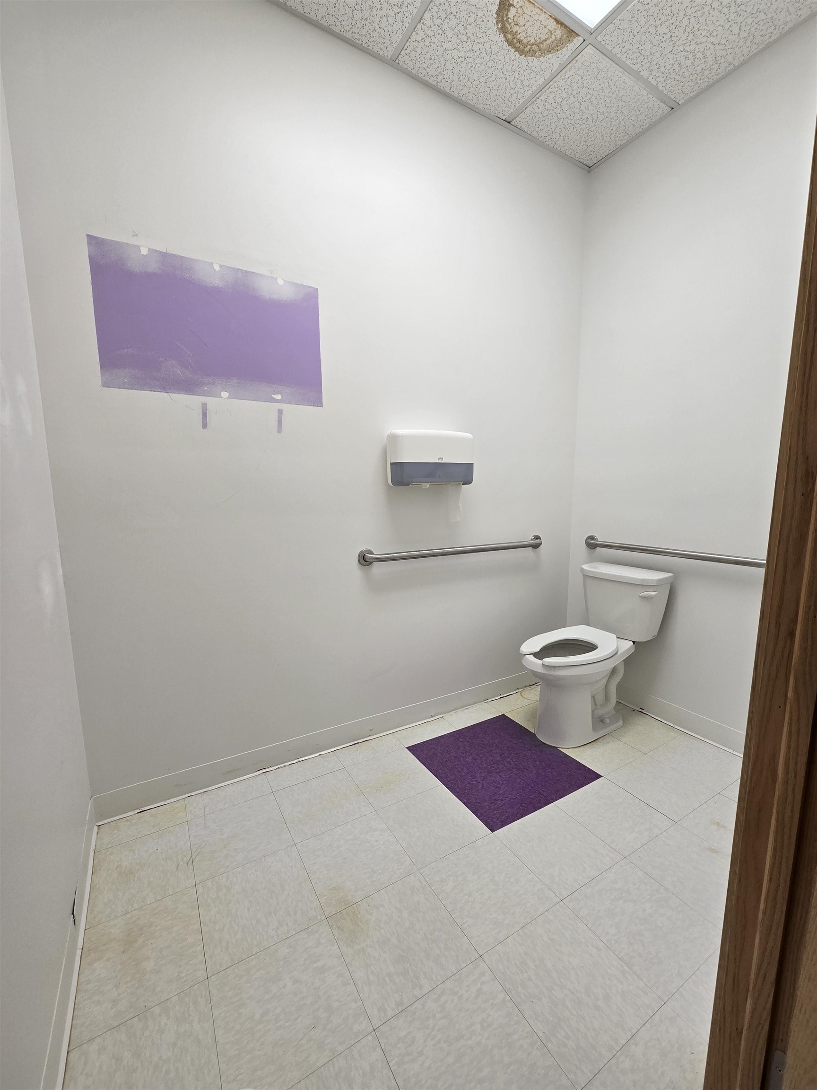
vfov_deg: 106.2
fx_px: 409
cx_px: 408
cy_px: 545
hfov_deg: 89.9
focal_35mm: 13
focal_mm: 2.2
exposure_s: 1/150
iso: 50
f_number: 2.2
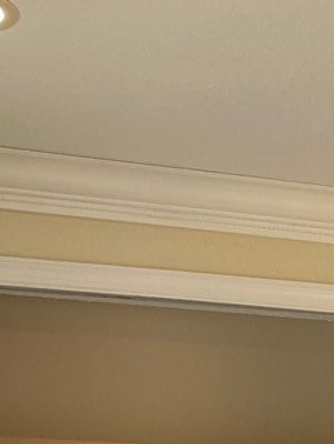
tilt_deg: -4.6
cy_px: 865
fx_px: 1657
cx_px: 538
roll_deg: -0.4
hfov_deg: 11.0
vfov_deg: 13.3
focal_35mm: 129
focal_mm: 4.25
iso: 125
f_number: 1.8
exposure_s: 1/120
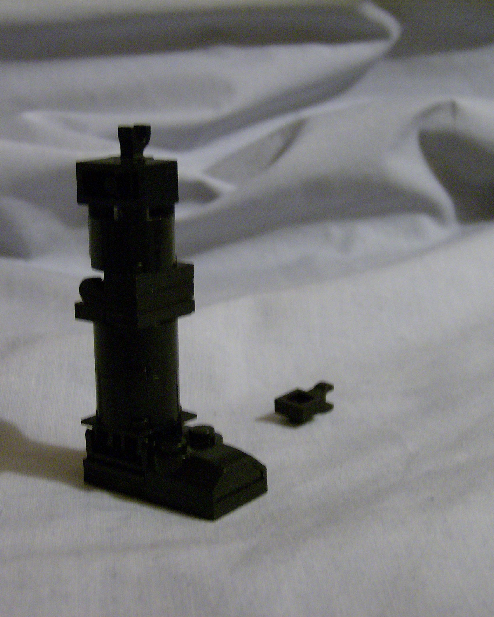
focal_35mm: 60
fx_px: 1097
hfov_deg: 25.2
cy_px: 310
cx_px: 155
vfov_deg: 31.5
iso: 200
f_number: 3.1
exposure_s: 1/9.89
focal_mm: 7.7
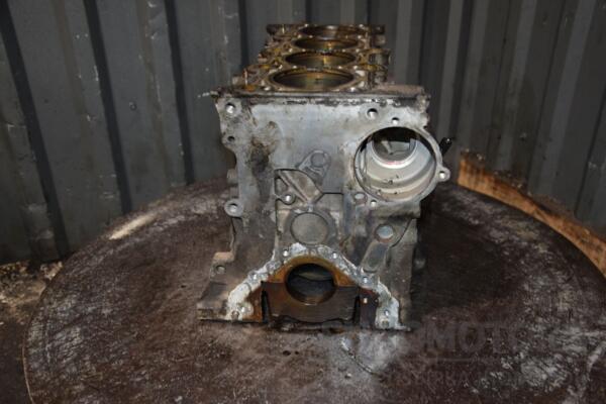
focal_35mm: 36
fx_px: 606
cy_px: 202
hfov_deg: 53.1
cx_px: 303
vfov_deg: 36.9
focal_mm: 24
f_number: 5
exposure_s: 1/60
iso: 800
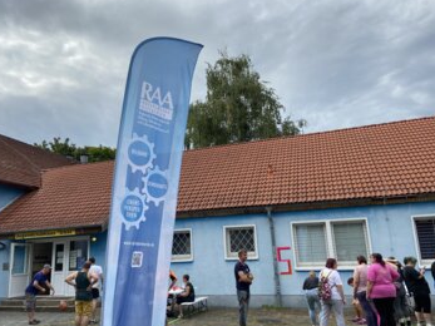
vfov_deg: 46.8
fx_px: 377
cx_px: 197
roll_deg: +2.4
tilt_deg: +12.8
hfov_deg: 59.9
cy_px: 172
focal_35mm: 30
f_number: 1.8
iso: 32
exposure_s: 1/1316
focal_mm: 4.25
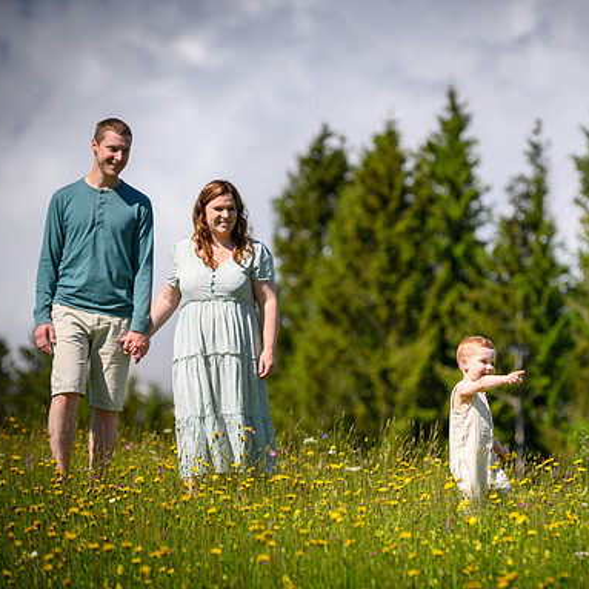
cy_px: 295
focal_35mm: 193
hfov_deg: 9.1
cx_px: 398
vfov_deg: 9.1
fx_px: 3715
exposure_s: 1/800
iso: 100
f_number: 4.5
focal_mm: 150
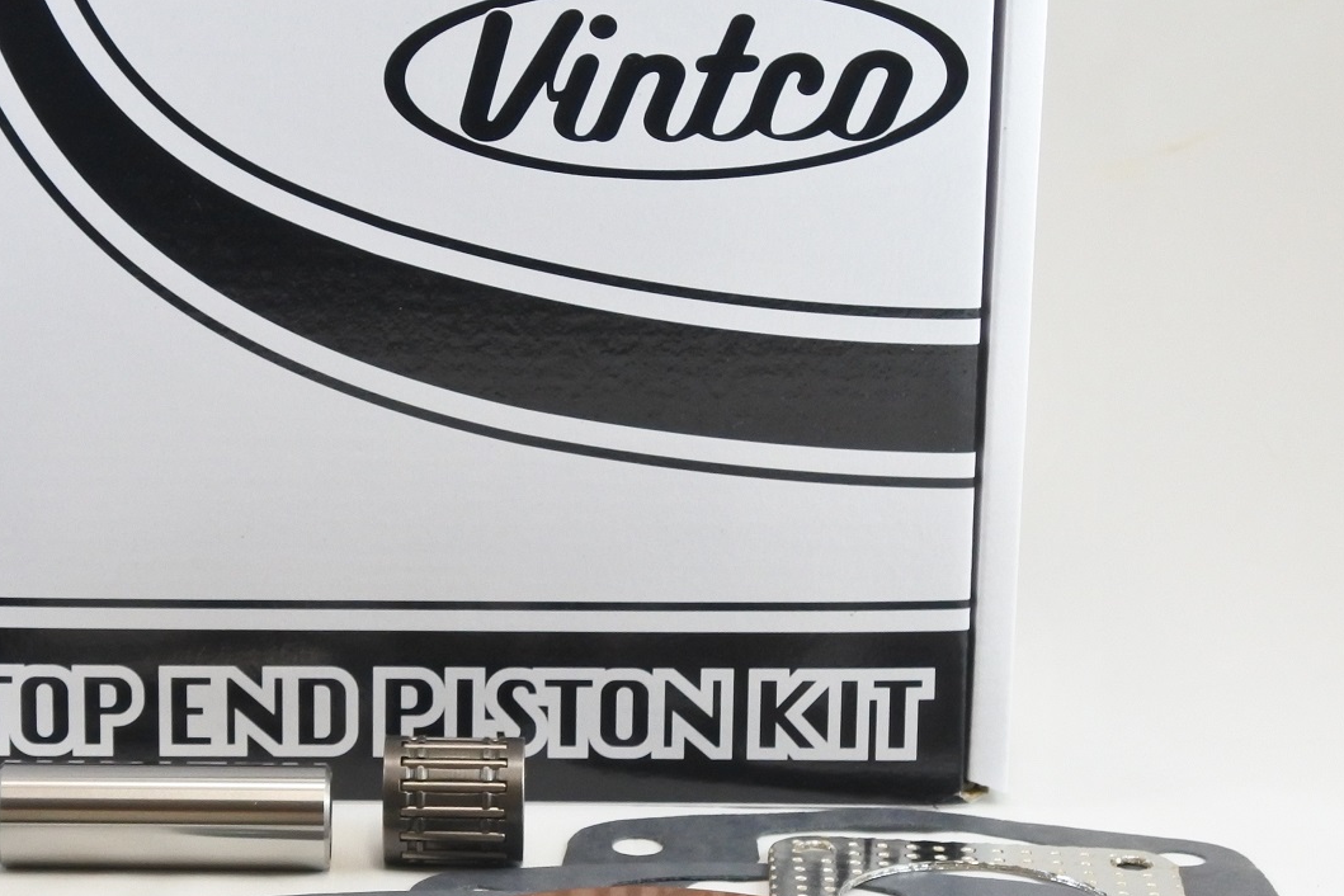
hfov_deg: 17.5
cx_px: 332
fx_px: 4330
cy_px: 563
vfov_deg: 11.8
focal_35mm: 116
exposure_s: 1/125
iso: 800
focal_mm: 24
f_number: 5
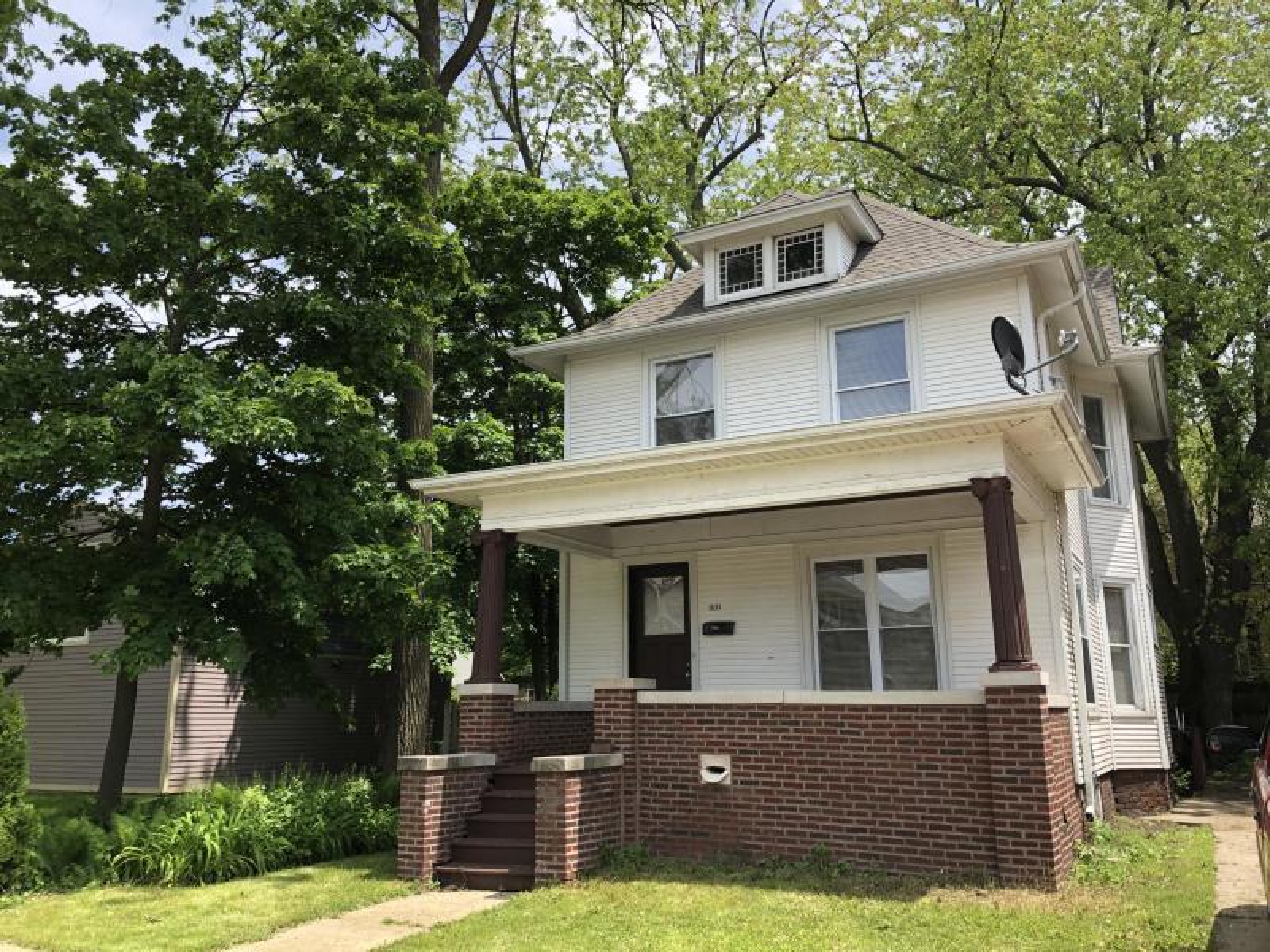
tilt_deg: +13.5
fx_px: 1027
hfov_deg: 63.4
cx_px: 635
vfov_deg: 49.7
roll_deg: -0.2
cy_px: 476
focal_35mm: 28
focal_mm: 3.99
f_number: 1.8
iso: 20
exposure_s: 1/867
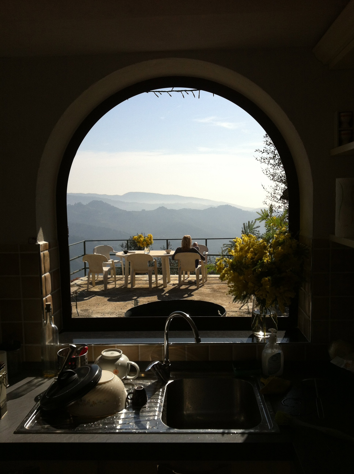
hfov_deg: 40.6
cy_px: 237
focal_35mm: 35
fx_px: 478
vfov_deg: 52.7
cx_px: 177
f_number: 2.8
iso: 80
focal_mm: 3.85
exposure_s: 1/2514
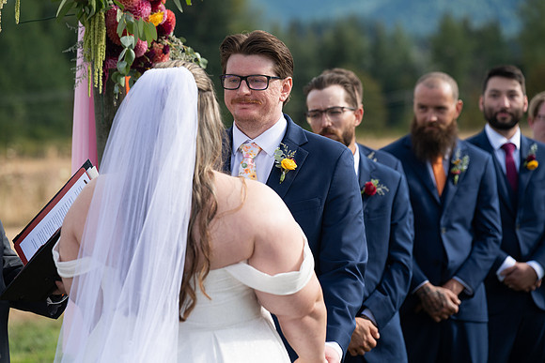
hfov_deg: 13.7
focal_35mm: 150
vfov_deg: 9.2
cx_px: 272
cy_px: 182
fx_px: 2271
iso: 400
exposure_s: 1/1250
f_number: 4.5
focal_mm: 150
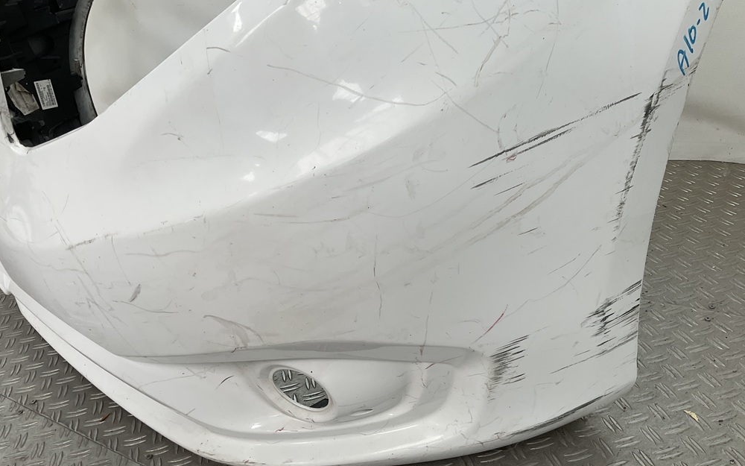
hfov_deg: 61.2
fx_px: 629
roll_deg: +7.1
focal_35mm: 31
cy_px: 276
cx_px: 374
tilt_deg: -29.7
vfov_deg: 40.4
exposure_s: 1/228
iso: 16
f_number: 1.8
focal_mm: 3
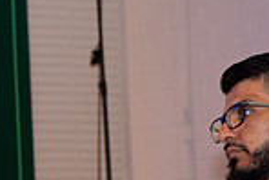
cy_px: 196
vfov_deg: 5.3
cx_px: -198
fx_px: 1930
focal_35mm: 258
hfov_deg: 7.7
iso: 1250
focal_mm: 66
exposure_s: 1/60
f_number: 4.5
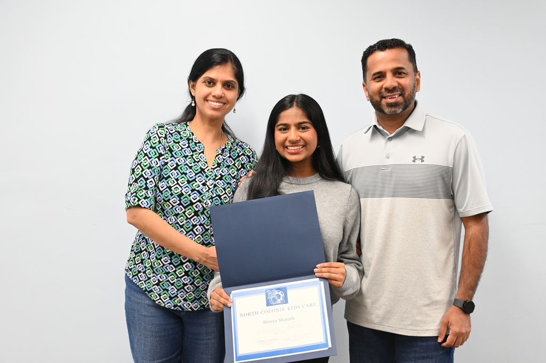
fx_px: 682
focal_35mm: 45
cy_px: 182
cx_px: 273
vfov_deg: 29.8
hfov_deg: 43.6
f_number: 4
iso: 3200
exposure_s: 1/60
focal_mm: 45
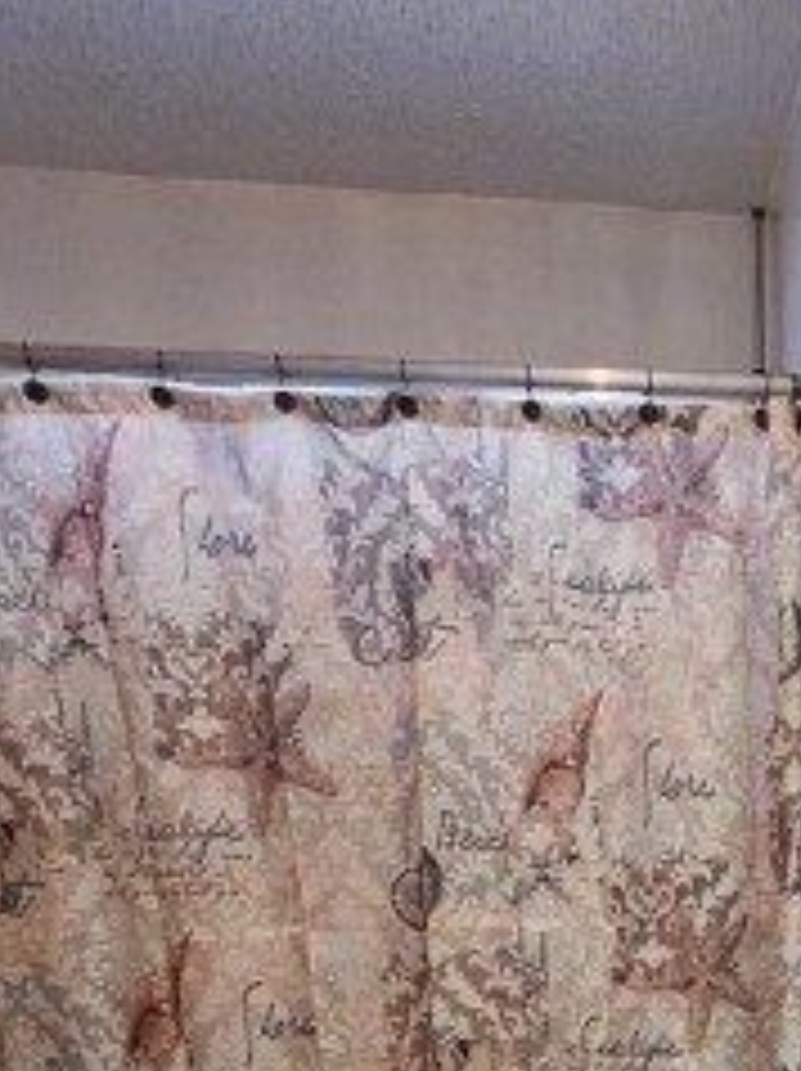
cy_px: 1318
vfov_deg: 34.7
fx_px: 1298
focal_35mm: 42
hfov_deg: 30.6
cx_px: 882
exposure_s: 1/60
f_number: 2.2
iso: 250
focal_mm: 2.2
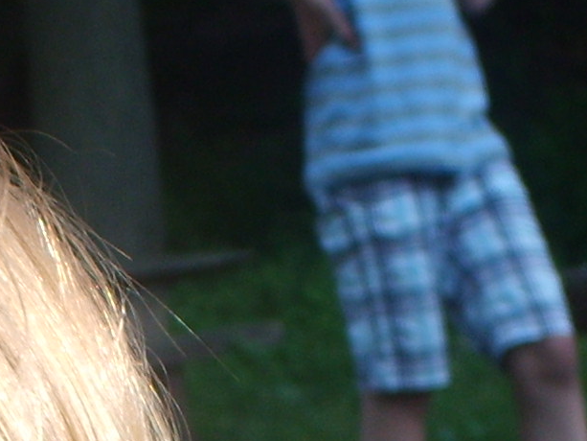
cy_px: 869
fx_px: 5733
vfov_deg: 4.3
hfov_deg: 5.8
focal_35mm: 338
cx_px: -180
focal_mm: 13.7
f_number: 4.2
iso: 50
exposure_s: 1/125
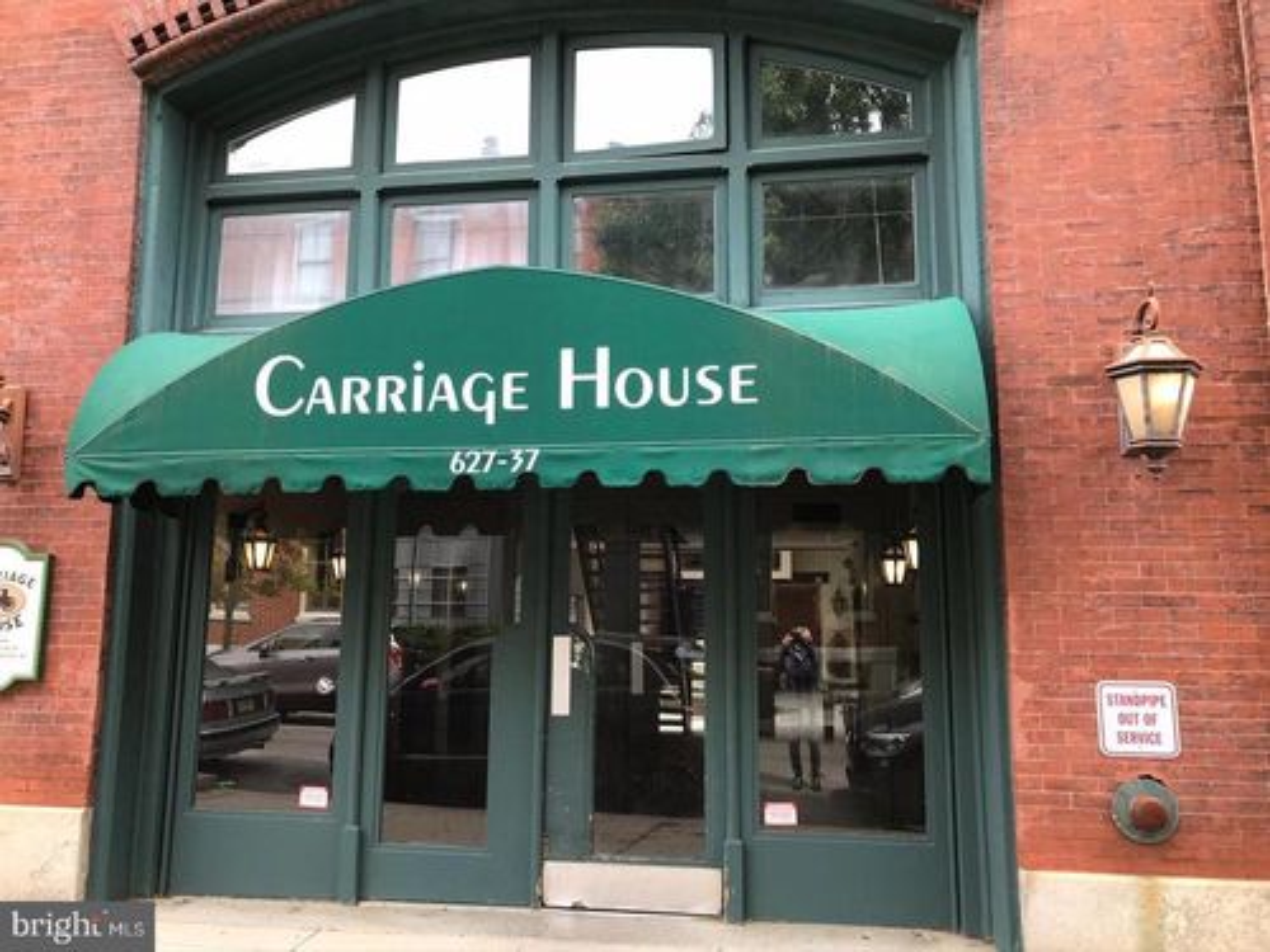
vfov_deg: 49.7
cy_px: 476
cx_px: 635
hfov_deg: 63.4
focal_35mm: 28
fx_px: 1027
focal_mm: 3.99
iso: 20
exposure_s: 1/136
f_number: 1.8
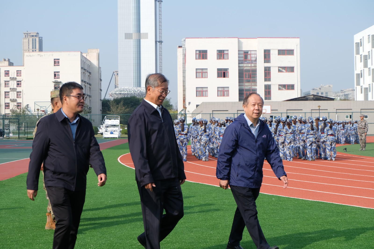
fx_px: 696
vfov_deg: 20.3
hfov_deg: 30.1
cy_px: 124
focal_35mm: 67
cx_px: 187
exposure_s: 1/400
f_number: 6.4
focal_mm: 44.5
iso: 200
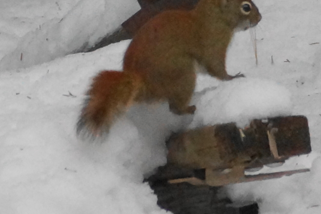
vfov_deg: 2.4
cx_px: 168
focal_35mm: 570
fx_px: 5080
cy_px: 65
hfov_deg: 3.6
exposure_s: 1/125
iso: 1600
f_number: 6.3
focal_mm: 250
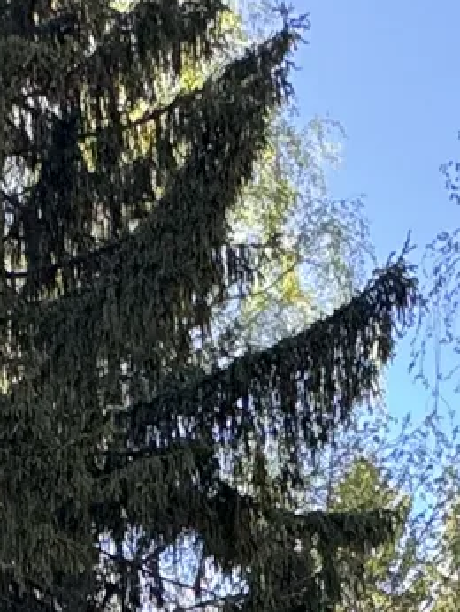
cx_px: -78
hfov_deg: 14.8
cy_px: 1323
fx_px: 1717
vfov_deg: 15.1
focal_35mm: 97
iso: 64
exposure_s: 1/99
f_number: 2.2
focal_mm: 2.22
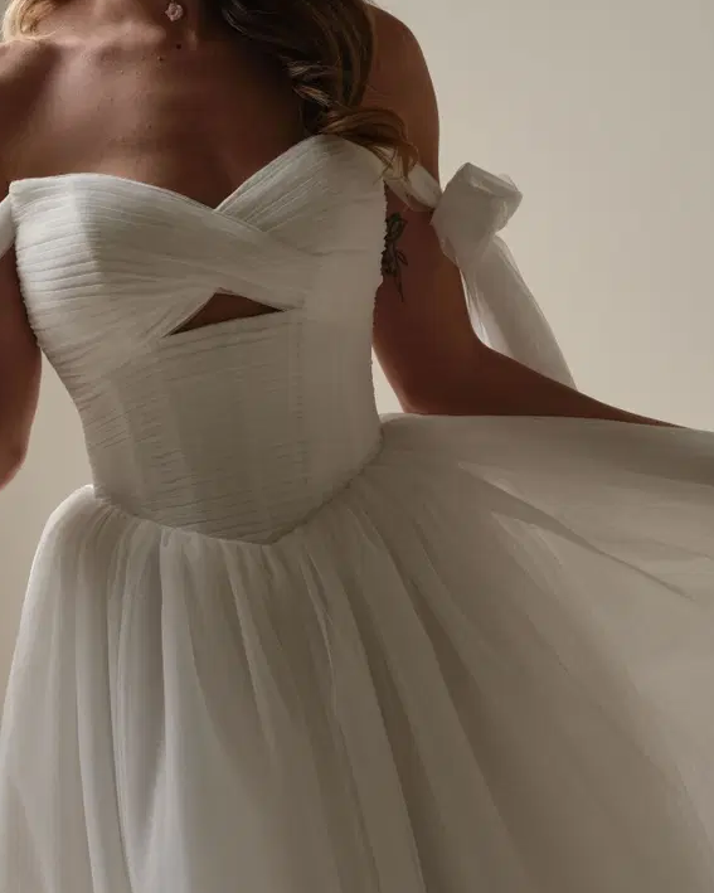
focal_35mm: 81
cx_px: 169
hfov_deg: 18.8
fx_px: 2140
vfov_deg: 23.5
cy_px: 343
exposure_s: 1/125
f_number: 10
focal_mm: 62.4
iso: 800
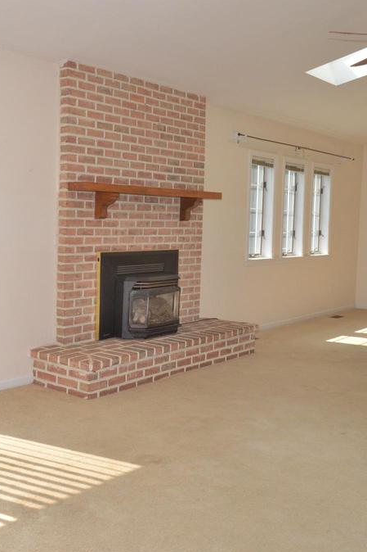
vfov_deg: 47.4
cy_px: 277
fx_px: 627
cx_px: 79
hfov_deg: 31.8
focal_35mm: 41
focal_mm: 18
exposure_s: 1/200
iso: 800
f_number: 10
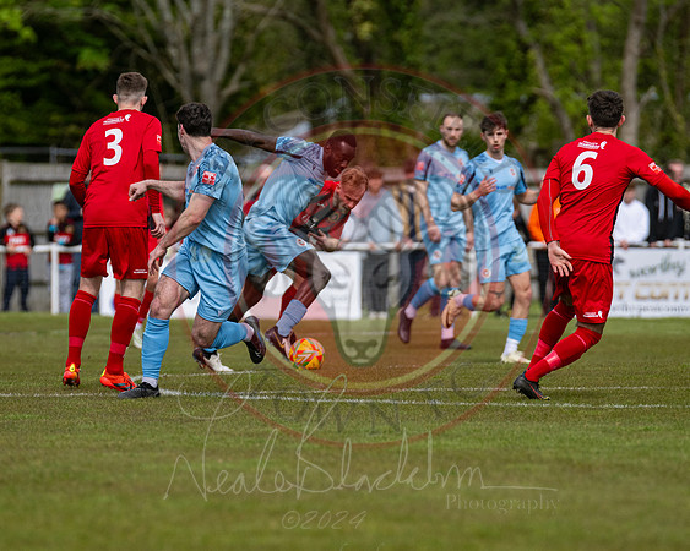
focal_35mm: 507
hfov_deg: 3.8
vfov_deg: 3.1
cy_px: 276
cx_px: 276
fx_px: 10350
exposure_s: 1/4000
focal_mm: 300
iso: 400
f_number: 4
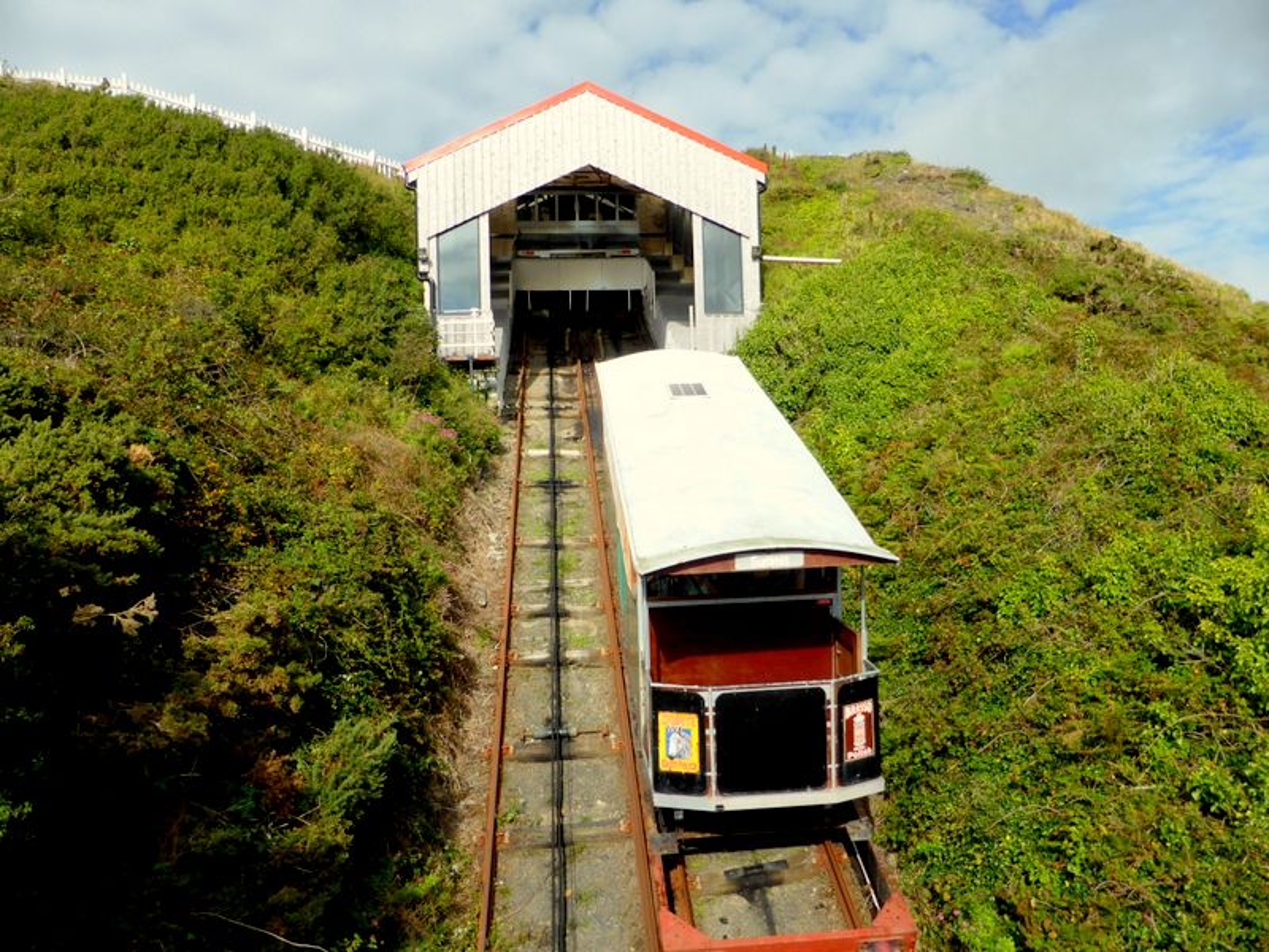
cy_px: 476
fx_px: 880
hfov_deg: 71.6
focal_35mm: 24
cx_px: 634
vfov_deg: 56.8
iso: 100
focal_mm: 4.3
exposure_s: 1/1300
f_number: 3.3
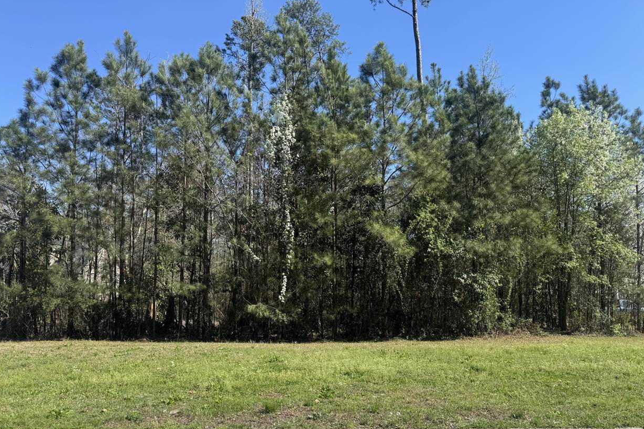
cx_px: 311
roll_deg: -0.5
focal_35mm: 26
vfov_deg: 49.3
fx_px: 465
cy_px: 250
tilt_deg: +5.2
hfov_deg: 69.4
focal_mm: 6.76
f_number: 1.78
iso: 80
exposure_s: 1/2331
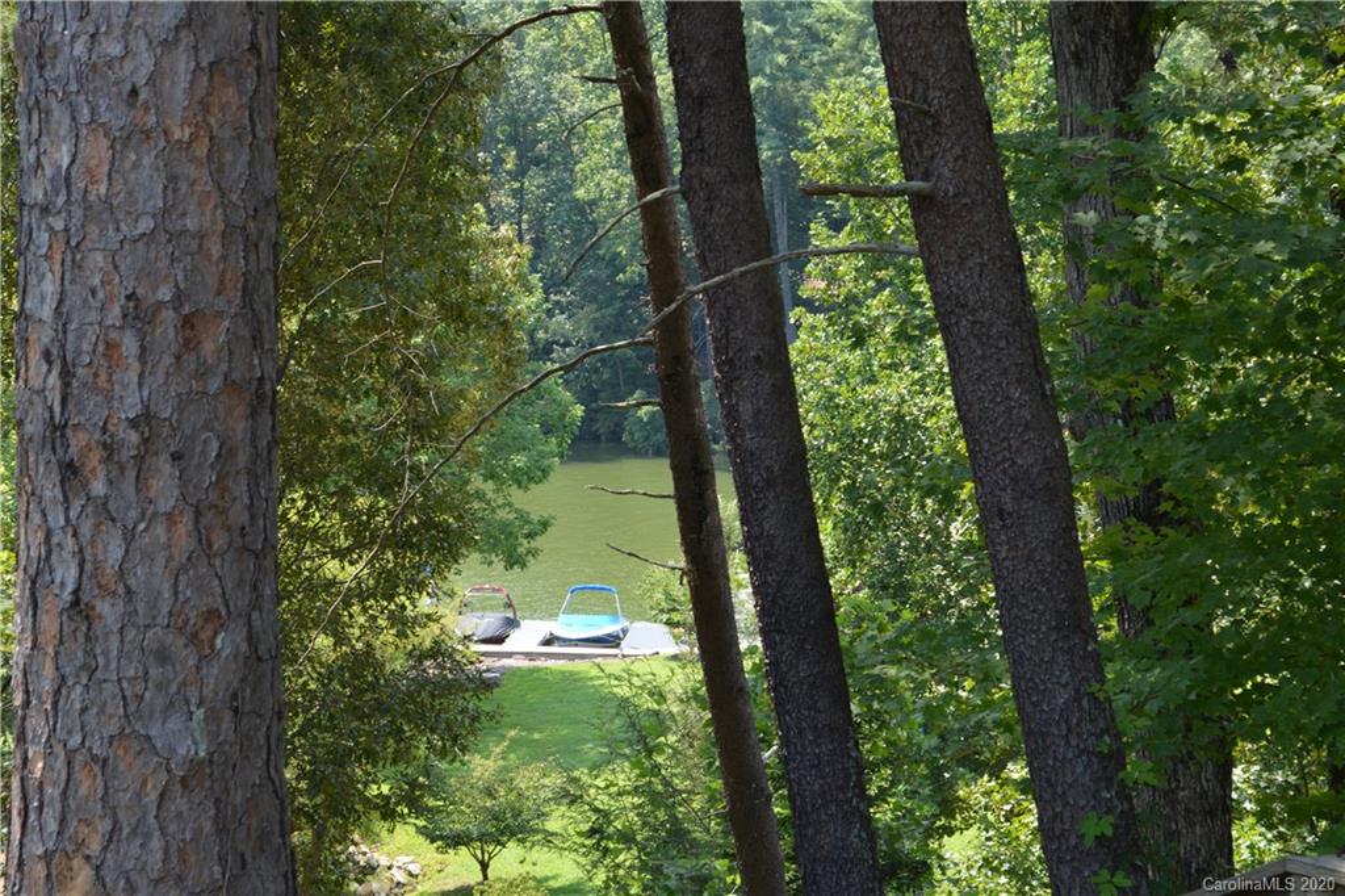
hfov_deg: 24.6
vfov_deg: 16.5
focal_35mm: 82
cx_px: 672
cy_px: 448
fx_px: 3081
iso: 160
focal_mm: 55
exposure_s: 1/60
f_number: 8
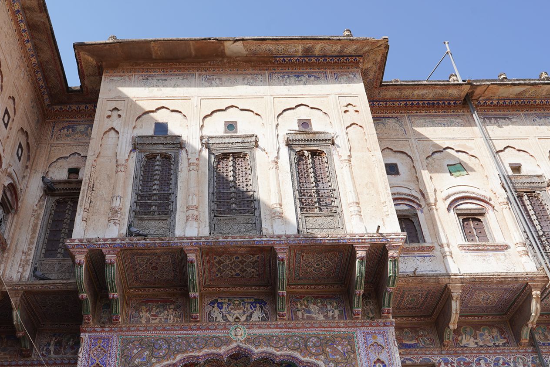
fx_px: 581
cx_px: 233
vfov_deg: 34.7
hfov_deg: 50.5
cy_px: 248
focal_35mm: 38
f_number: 11
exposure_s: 1/100
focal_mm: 24
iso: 100
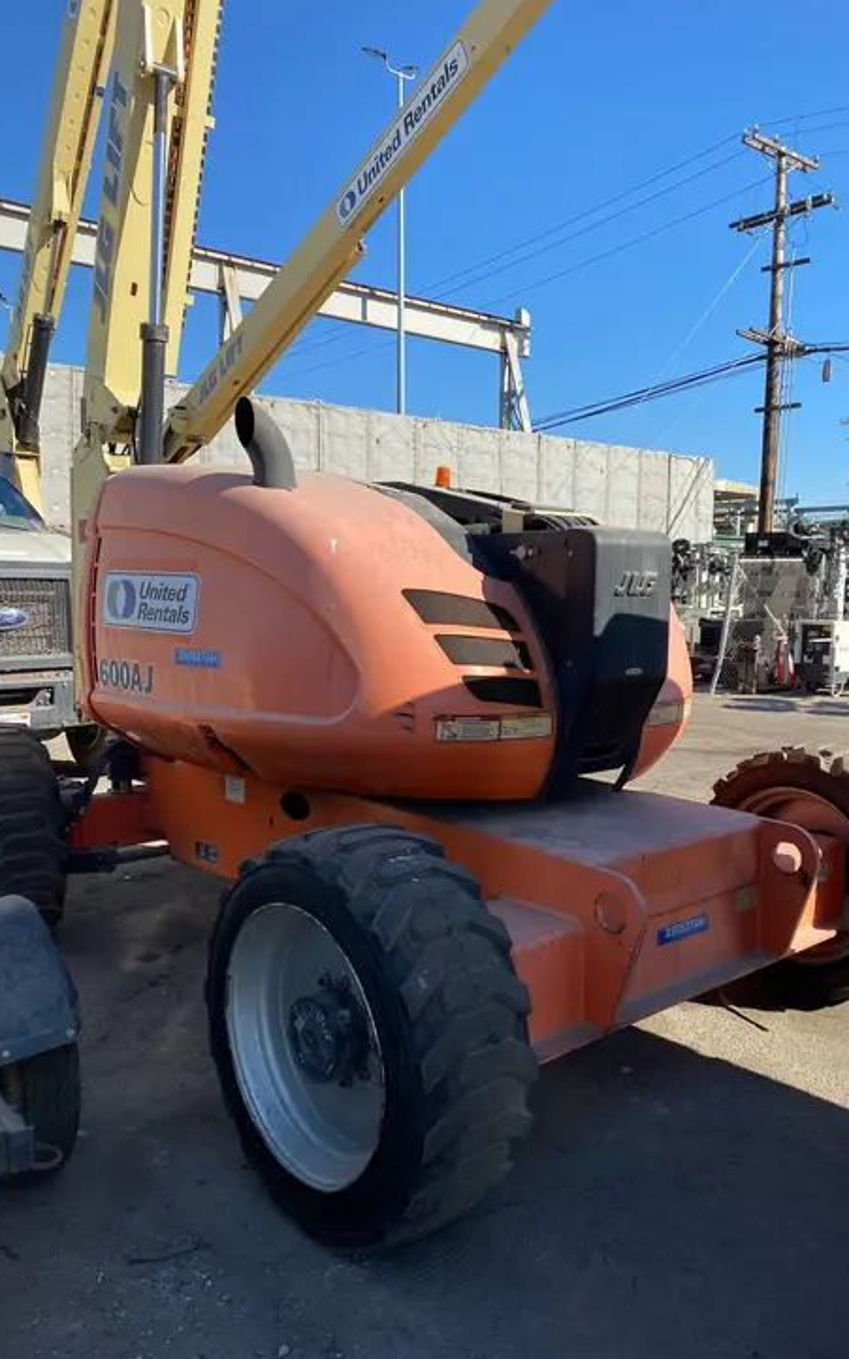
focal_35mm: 28
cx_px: 478
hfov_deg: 44.4
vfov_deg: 66.5
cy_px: 686
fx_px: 1037
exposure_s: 1/1996
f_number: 1.8
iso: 32
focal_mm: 4.25
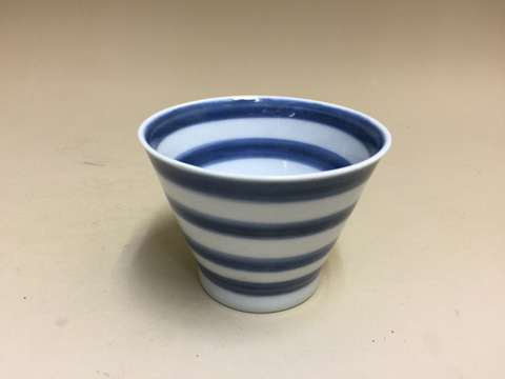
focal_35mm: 29
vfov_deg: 48.2
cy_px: 190
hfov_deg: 61.7
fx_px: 423
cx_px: 252
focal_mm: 4.15
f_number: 2.2
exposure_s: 1/33
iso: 64
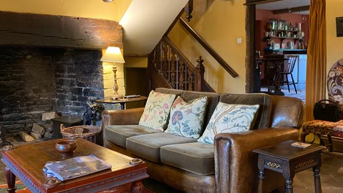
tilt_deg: -4.5
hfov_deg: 59.3
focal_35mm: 33
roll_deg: +0.8
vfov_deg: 35.6
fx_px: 300
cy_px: 89
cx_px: 149
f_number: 1.8
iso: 500
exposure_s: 1/33
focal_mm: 4.25
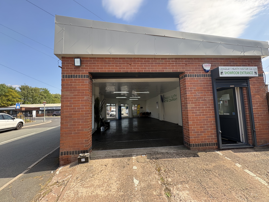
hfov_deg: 102.1
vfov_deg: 85.7
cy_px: 101
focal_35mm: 14
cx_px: 134
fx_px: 109
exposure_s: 1/329
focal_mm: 2.22
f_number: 2.2
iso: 64
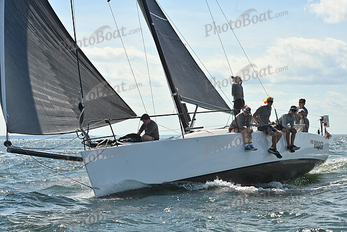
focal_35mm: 82
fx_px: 791
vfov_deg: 16.7
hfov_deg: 24.8
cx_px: 174
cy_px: 116
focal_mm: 82
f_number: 9
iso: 250
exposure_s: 1/1000
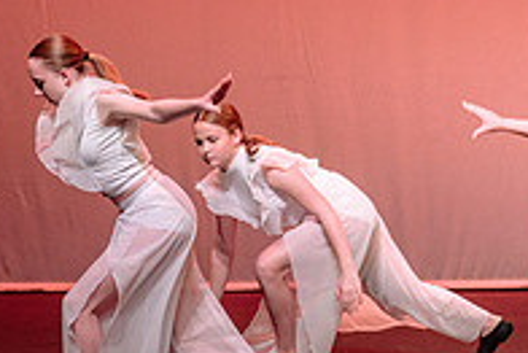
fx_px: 5108
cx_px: 621
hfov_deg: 5.9
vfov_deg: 4.0
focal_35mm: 348
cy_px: 8
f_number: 2.8
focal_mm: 102
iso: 1600
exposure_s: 1/500
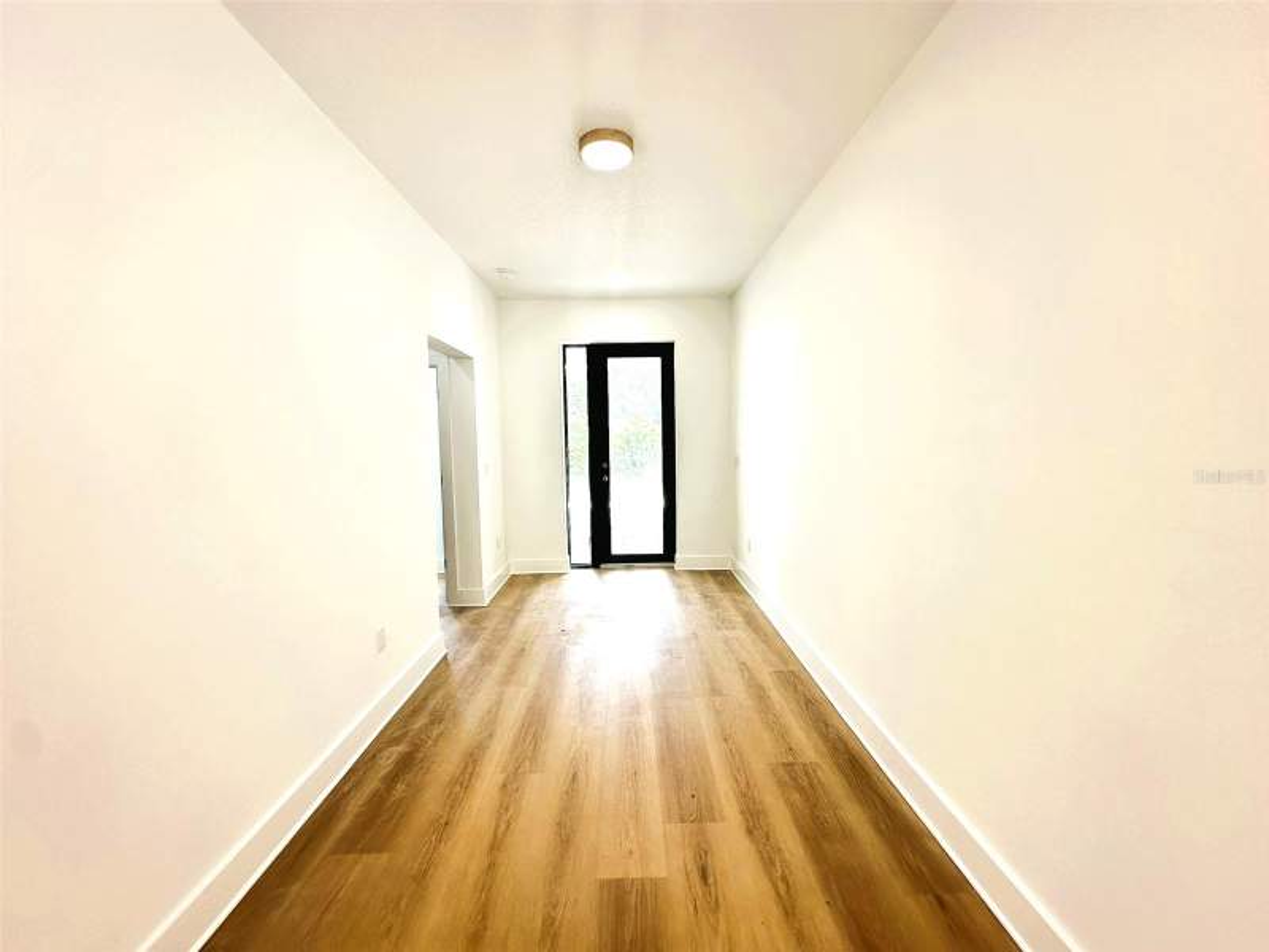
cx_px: 634
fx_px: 513
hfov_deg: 102.1
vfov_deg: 85.7
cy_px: 476
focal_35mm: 14
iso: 40
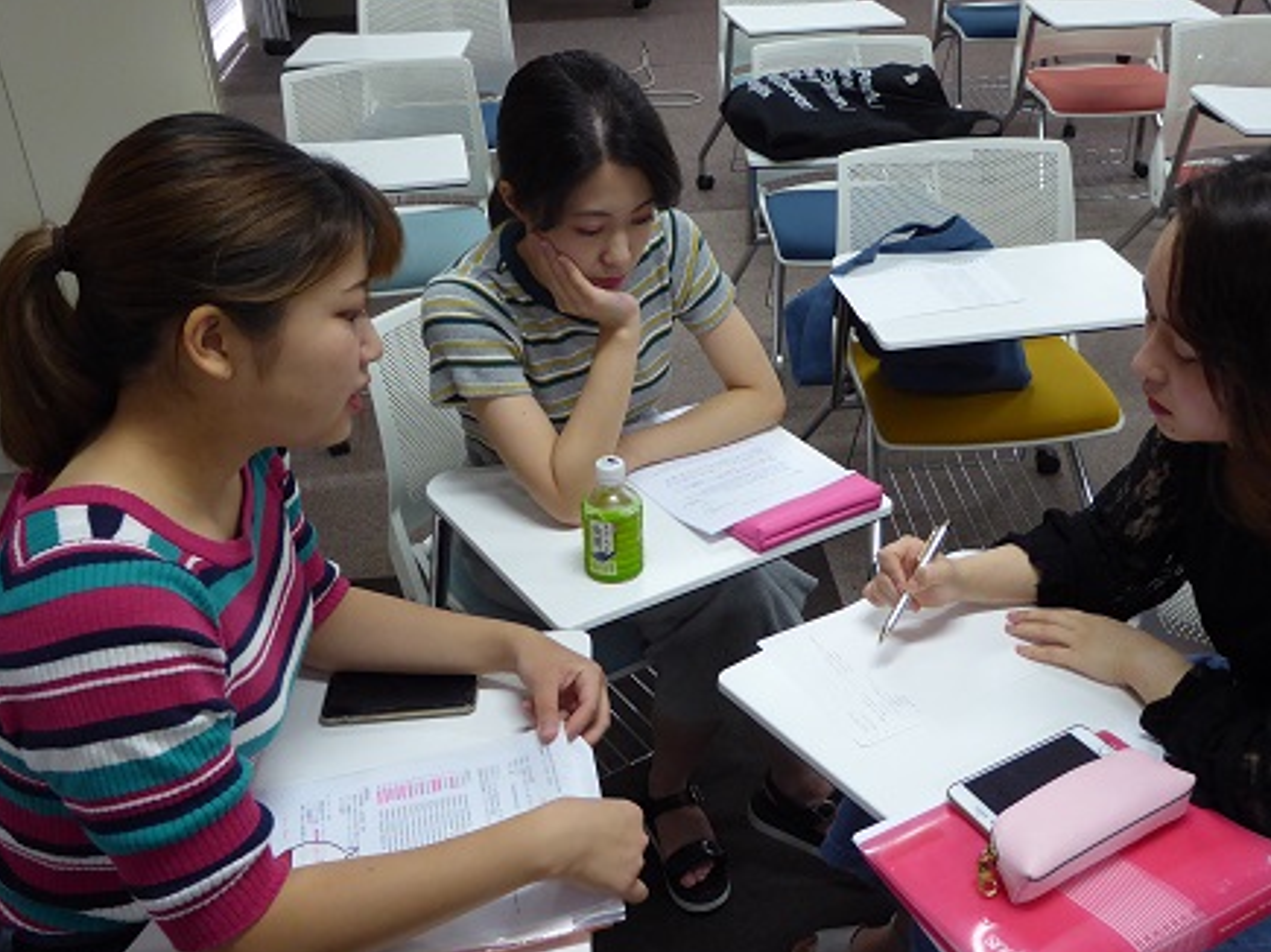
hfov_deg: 51.3
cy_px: 488
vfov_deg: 39.6
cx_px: 679
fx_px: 1321
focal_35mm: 36
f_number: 3.6
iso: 400
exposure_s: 1/60
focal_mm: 5.8
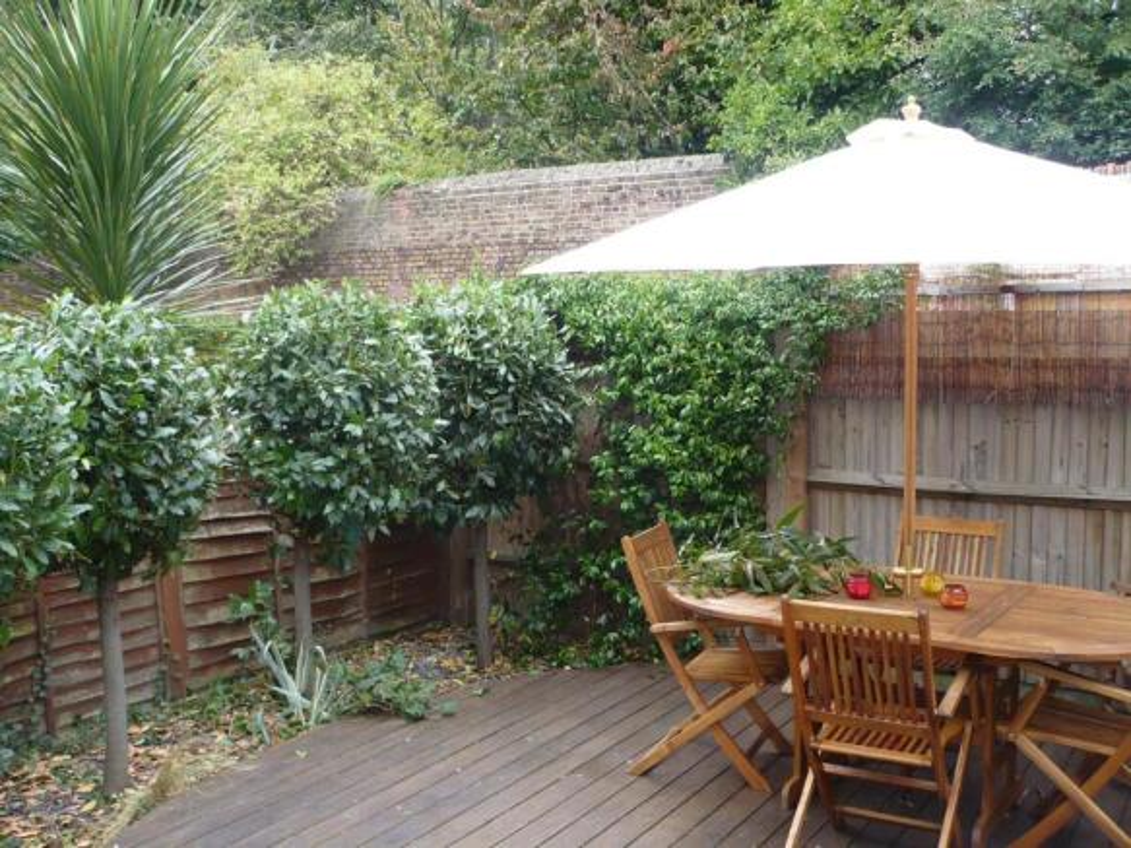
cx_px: 566
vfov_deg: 40.7
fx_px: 1143
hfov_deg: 52.6
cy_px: 424
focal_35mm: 35
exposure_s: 1/125
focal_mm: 5.8
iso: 100
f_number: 2.8
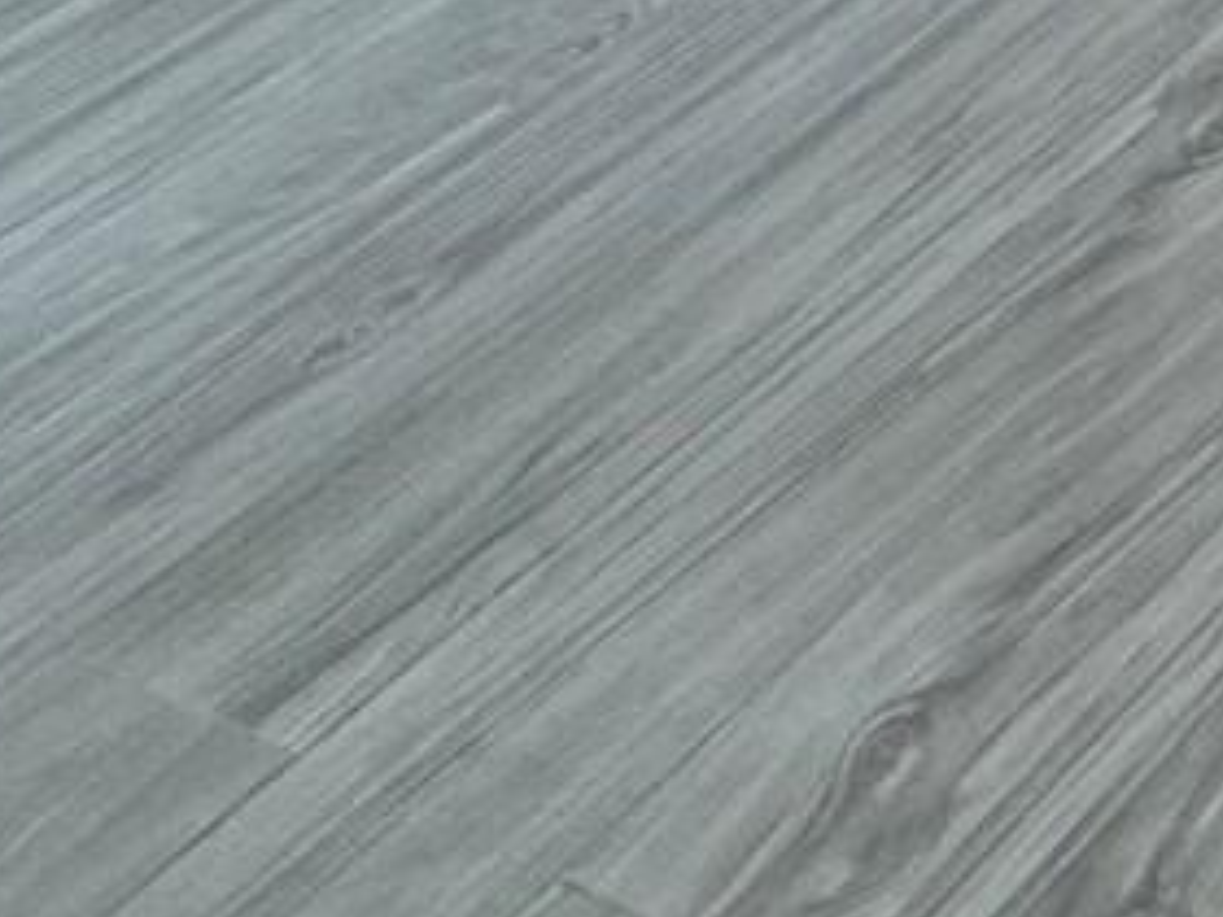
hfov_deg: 15.9
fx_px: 2826
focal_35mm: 80
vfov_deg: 12.8
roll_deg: +1.2
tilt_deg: -9.6
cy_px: -1454
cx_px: 2730
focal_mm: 2.22
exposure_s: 1/120
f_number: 2.2
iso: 100
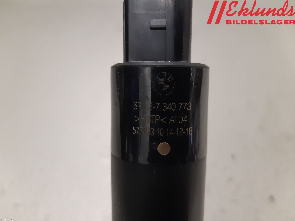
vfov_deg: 53.1
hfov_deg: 67.3
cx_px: 148
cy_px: 110
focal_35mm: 26
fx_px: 222
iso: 200
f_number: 1.7
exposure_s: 1/50
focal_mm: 3.93
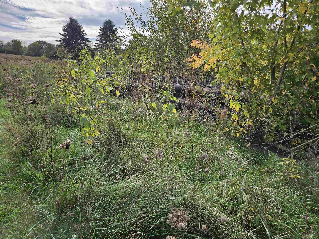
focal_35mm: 23
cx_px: 160
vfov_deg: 58.9
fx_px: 212
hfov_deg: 73.9
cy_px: 120
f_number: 1.8
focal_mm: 5.4
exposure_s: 1/1189
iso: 25
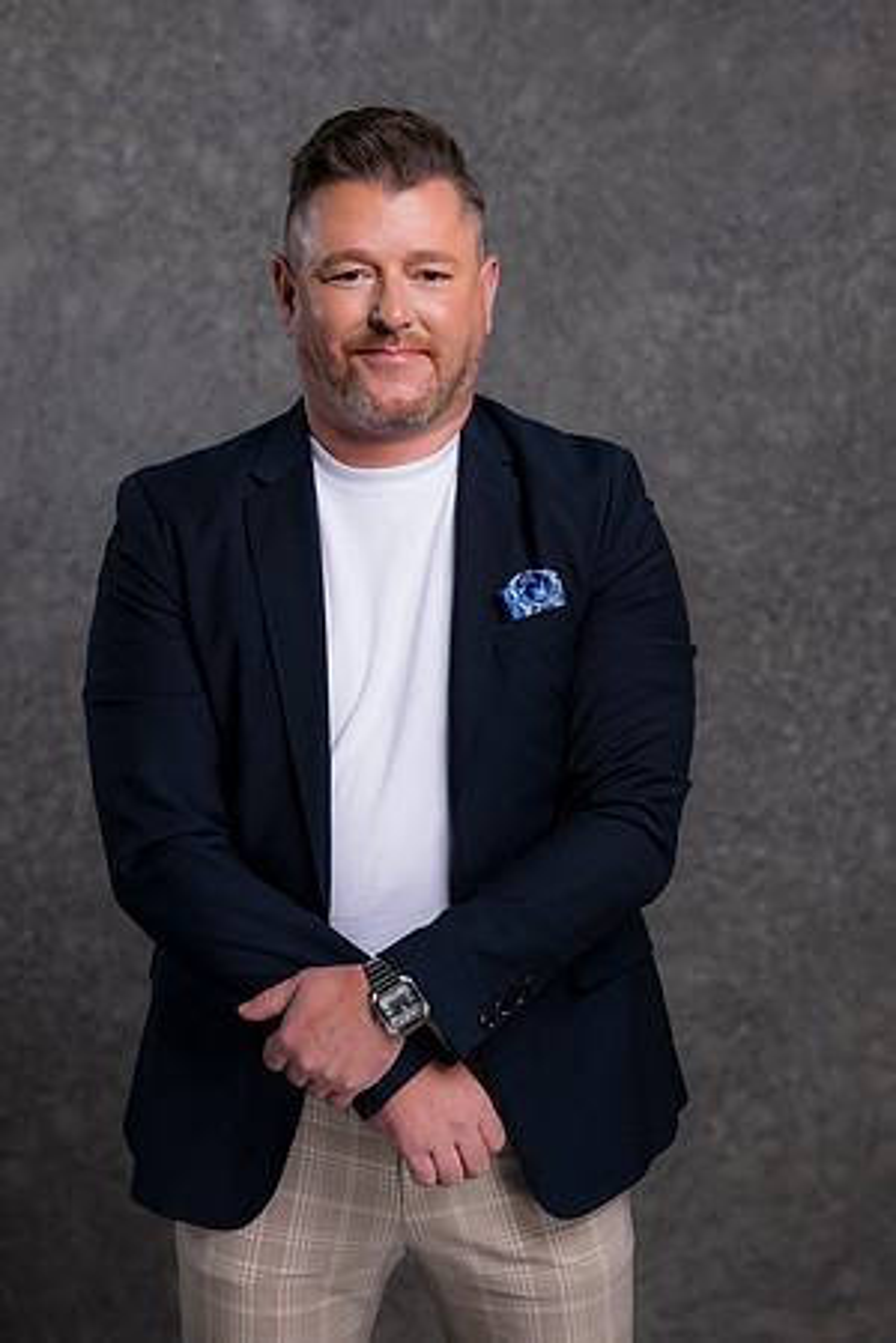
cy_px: 672
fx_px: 3173
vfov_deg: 23.9
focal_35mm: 85
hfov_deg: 16.1
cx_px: 448
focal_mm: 85
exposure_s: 1/200
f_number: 5
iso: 100
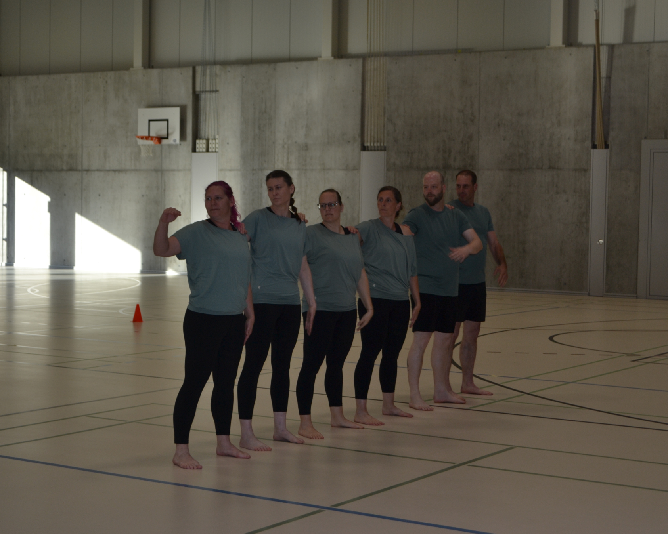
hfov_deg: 29.1
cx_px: 359
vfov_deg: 23.5
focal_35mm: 65
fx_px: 1285
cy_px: 269
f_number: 5
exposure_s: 1/125
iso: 140
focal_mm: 38
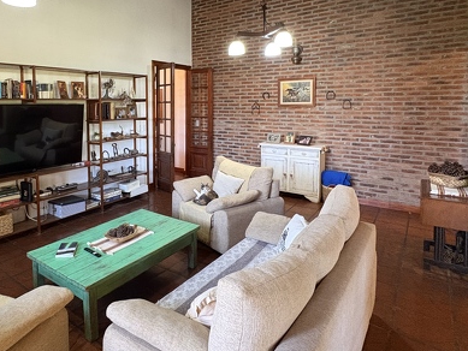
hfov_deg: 69.4
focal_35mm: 24
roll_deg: +1.2
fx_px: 325
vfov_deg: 56.0
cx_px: 154
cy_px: 125
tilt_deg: -3.8
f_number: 2.2
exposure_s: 1/50
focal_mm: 2.22
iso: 500
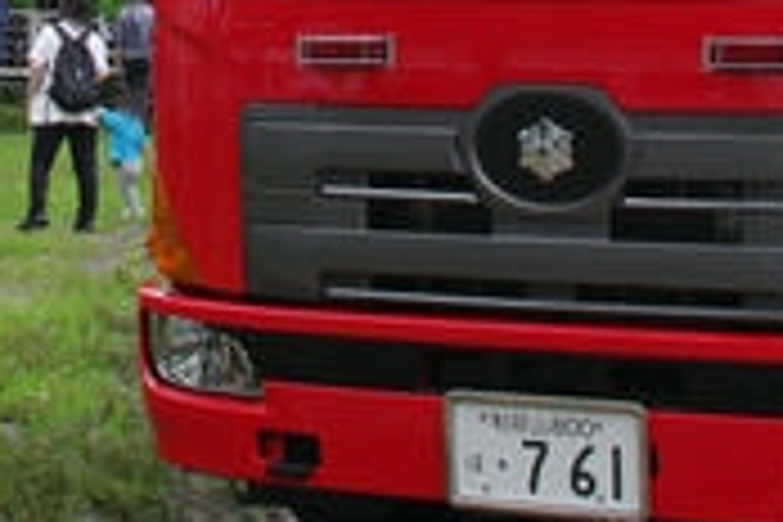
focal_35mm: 145
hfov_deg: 14.1
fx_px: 3154
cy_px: -304
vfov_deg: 9.2
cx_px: 166
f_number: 8
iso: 320
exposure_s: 1/250
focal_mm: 22
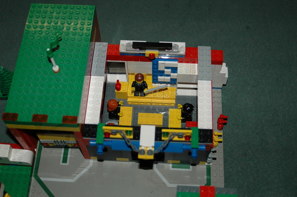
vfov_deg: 25.0
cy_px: 98
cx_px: 148
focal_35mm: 54
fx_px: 445
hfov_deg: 36.9
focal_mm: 36
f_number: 4.8
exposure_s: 1/60
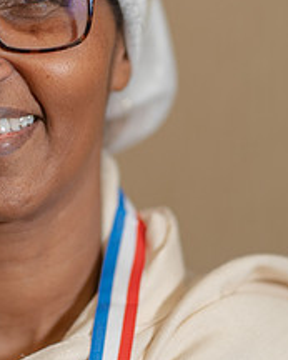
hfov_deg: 6.7
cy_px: 82
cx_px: -17
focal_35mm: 230
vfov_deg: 8.4
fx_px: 2449
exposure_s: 1/250
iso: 500
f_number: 1.8
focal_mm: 85
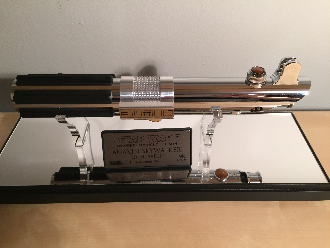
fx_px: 276
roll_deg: -0.2
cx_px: 165
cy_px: 124
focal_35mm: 29
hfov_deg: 61.7
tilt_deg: -42.2
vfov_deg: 48.2
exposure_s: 1/30
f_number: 2.2
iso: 125
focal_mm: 4.15
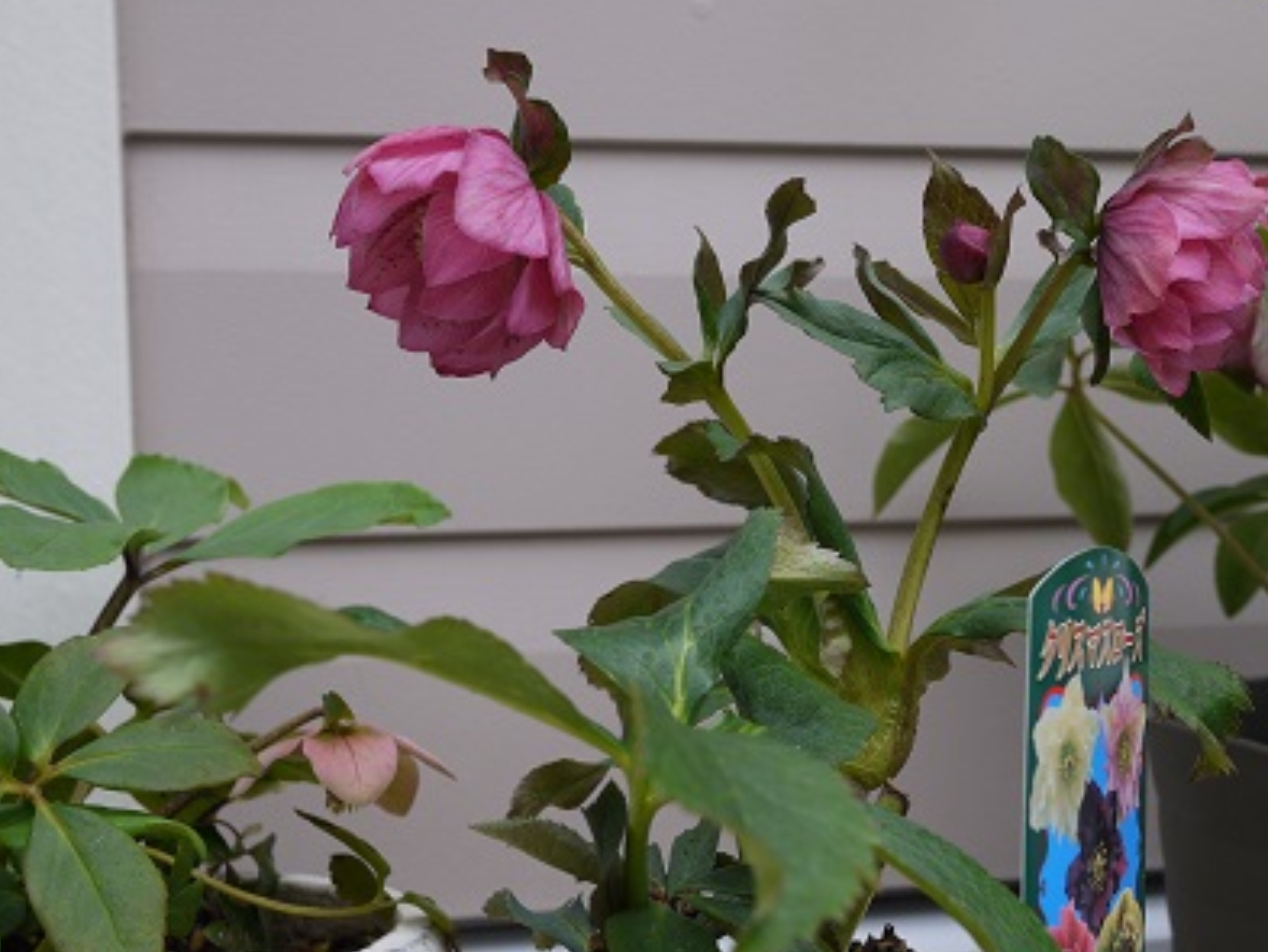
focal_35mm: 57
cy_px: 584
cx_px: 829
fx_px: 2089
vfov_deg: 25.6
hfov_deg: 33.5
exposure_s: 1/160
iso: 100
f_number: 5
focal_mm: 20
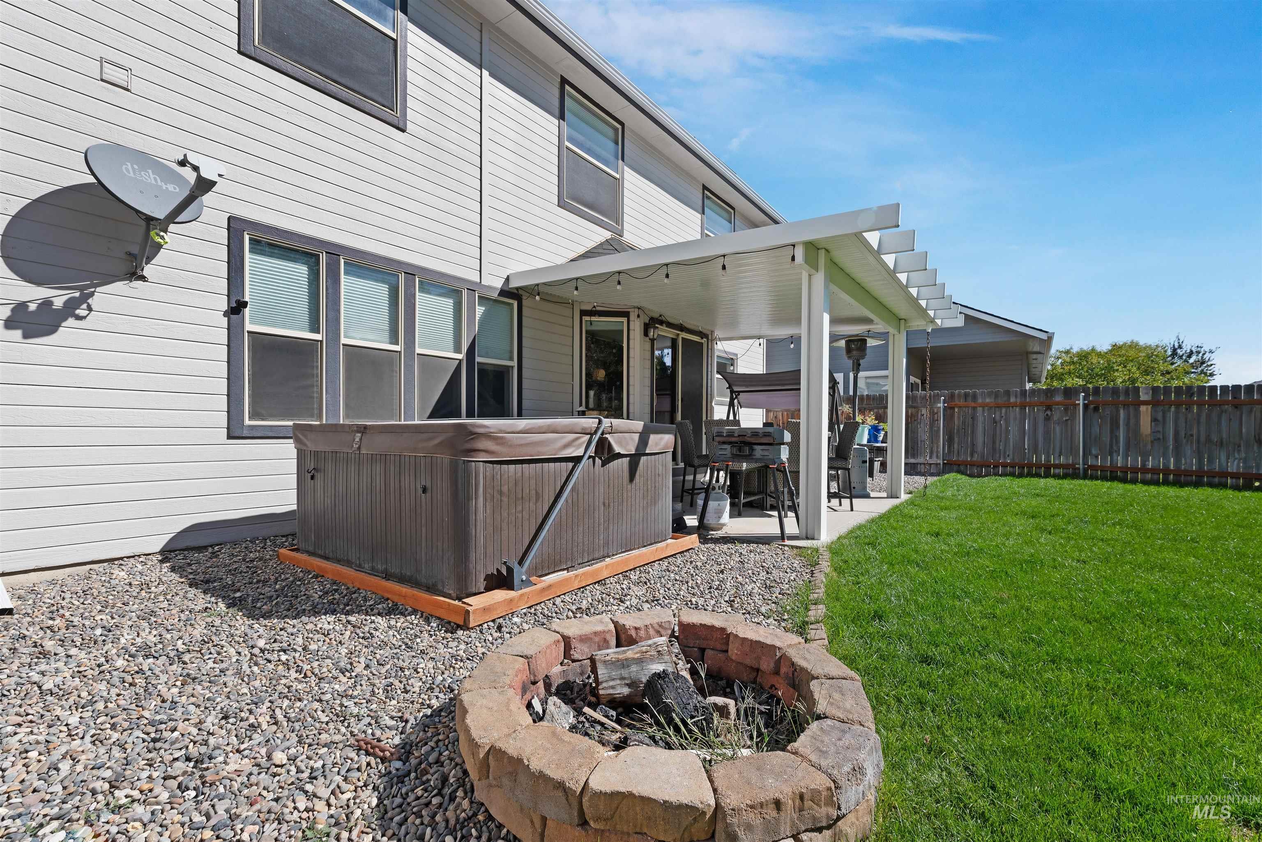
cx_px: 631
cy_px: 421
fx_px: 526
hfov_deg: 100.4
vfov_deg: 77.4
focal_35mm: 15
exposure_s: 1/200
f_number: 8
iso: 320
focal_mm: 15
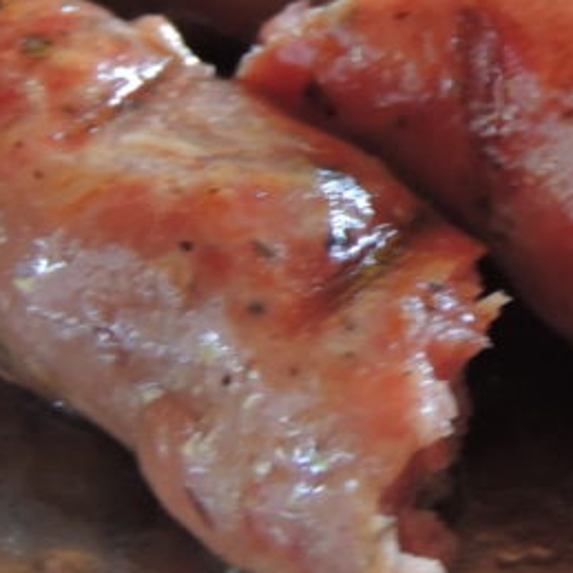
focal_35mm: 239
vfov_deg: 7.3
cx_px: 553
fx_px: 4476
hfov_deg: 7.3
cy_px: 129
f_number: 4.1
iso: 800
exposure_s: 1/13
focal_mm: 17.8
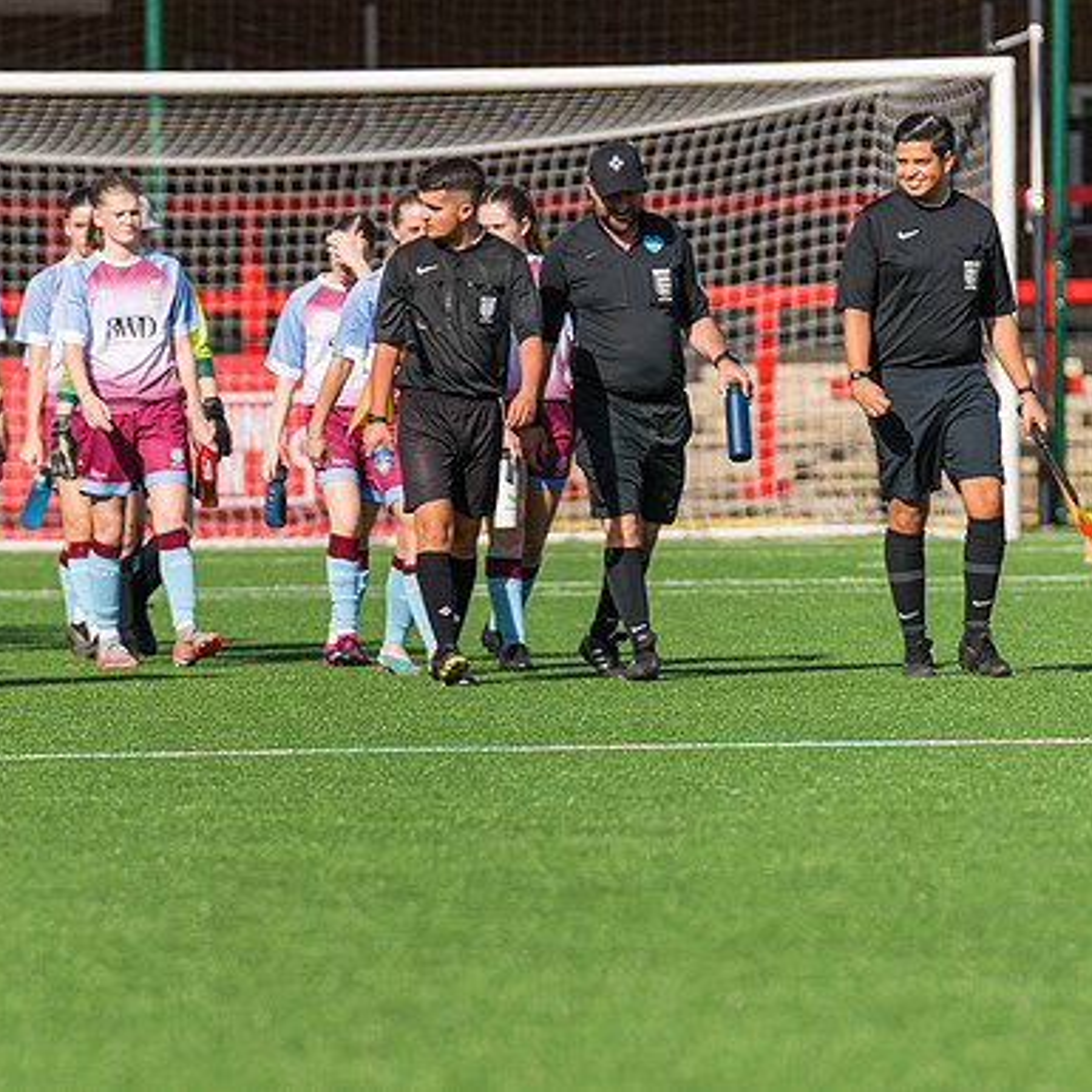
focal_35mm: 577
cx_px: 309
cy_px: 546
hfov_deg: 3.0
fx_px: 20593
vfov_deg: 3.0
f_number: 4
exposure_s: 1/2000
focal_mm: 300
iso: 200
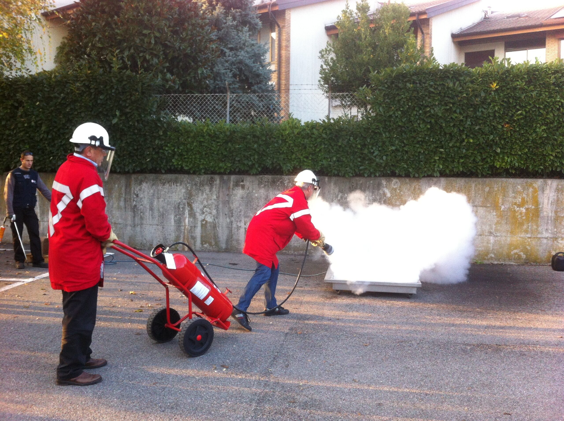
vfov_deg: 40.6
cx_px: 282
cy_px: 210
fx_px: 569
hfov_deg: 52.7
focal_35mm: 35
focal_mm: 3.85
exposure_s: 1/120
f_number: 2.8
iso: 125
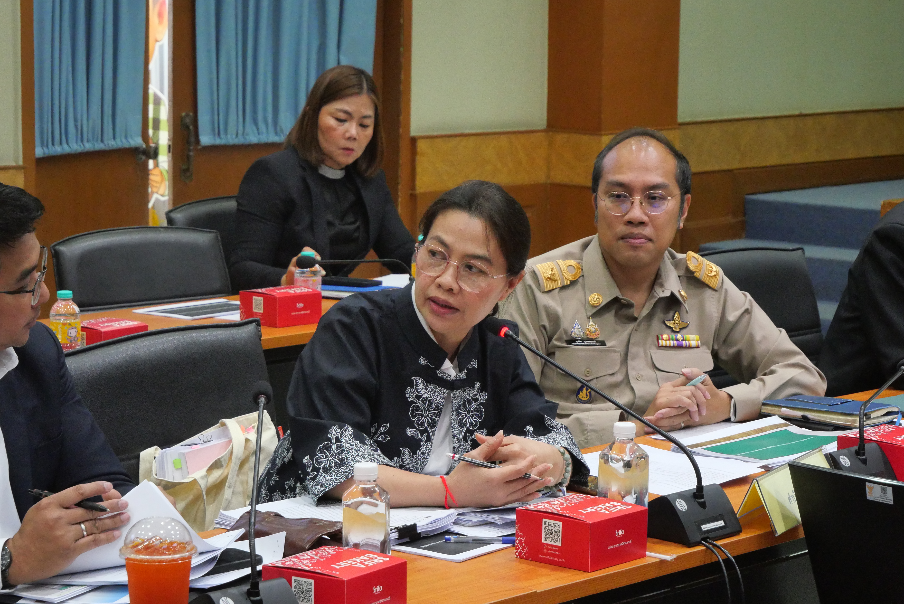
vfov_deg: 13.6
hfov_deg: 20.2
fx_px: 2538
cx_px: 452
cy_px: 302
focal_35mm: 101
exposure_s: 1/80
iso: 3200
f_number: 5.6
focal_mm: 49
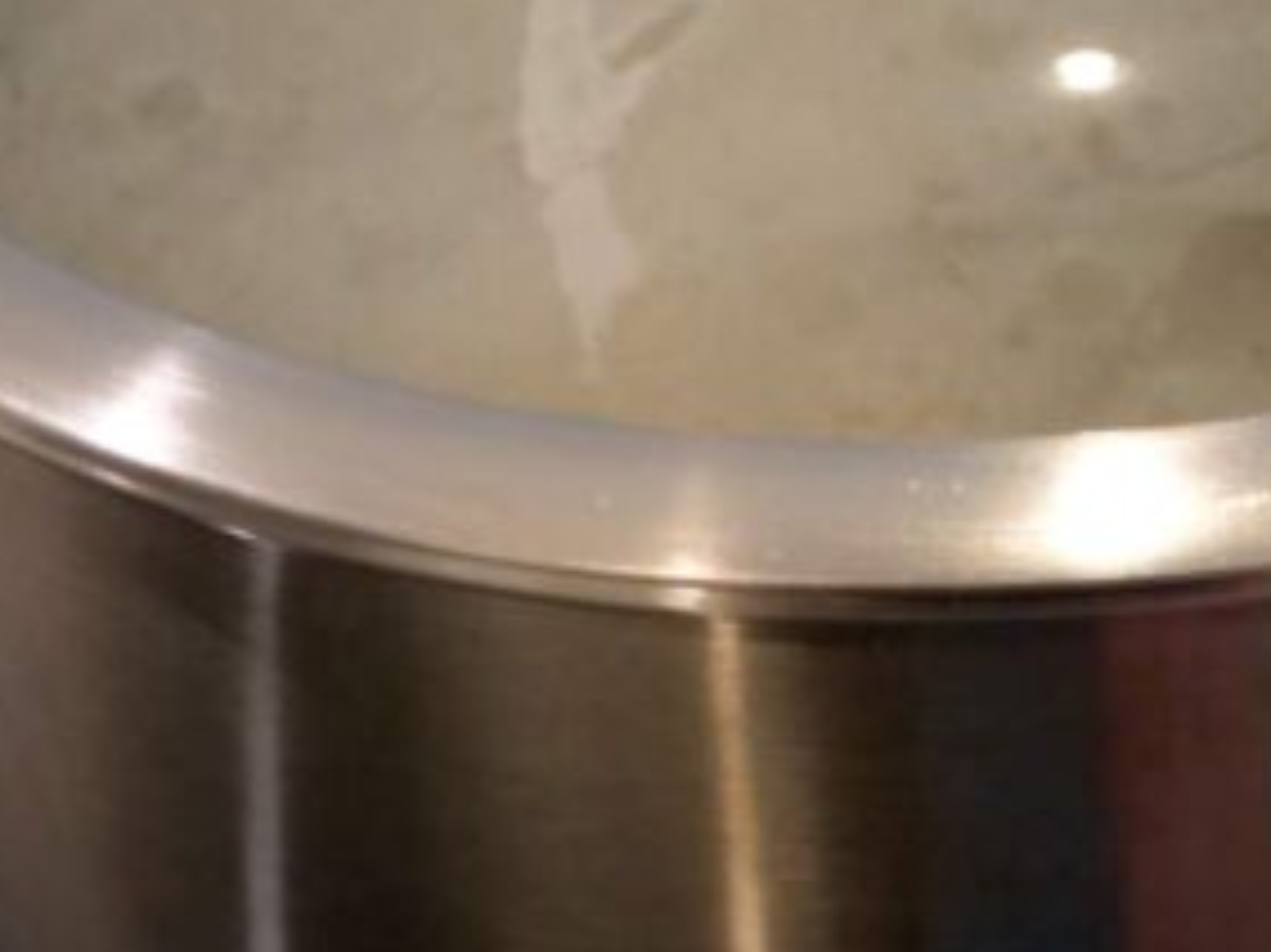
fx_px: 3817
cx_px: 975
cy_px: 162
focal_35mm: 104
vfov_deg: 14.1
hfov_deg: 18.8
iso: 1250
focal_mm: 23
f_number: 3.4
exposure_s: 1/60
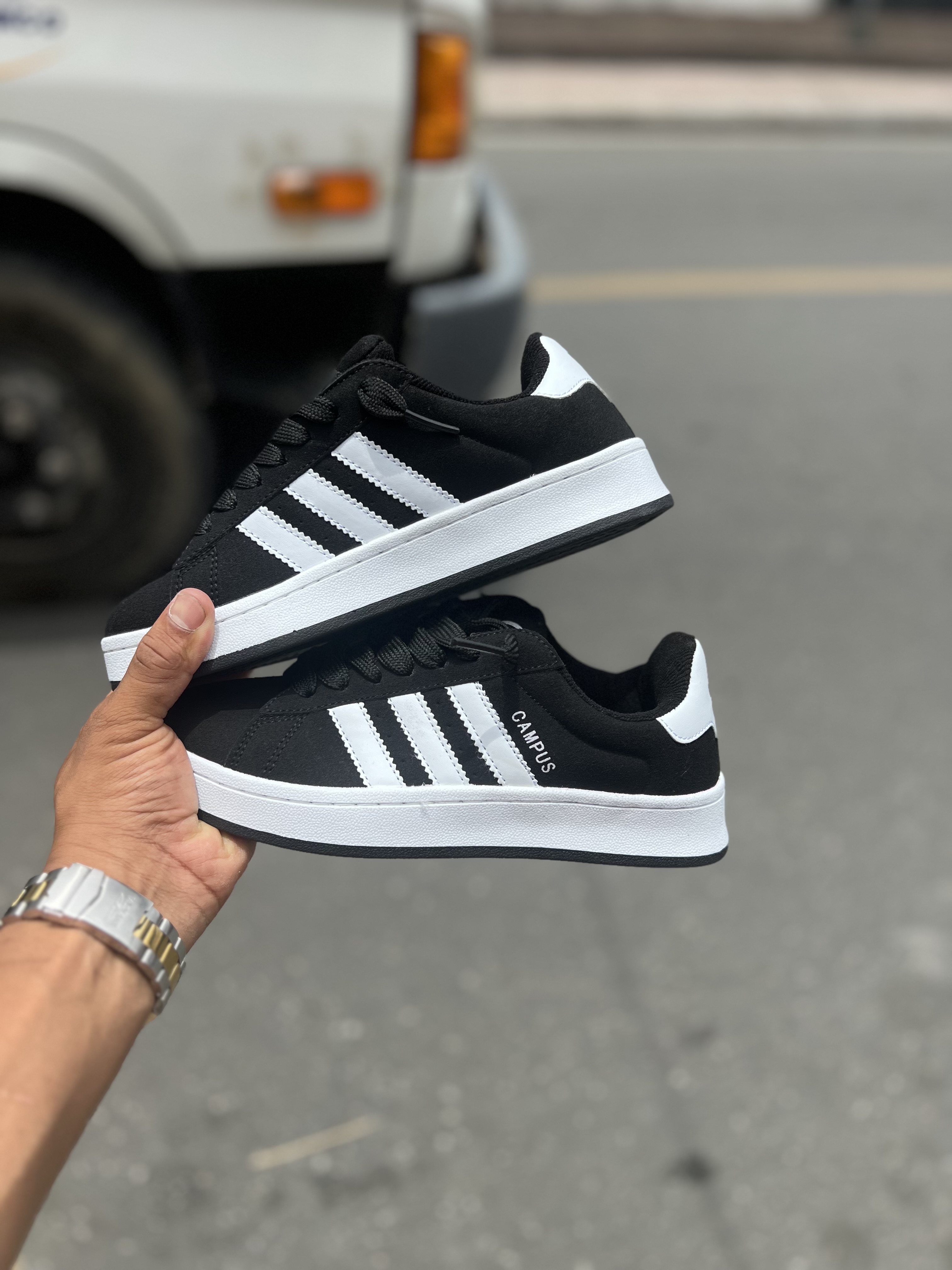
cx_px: 476
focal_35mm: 26
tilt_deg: -37.7
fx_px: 953
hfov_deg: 53.1
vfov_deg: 67.3
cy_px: 635
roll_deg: -0.7
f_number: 1.5
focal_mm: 5.7
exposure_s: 1/3704
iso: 50
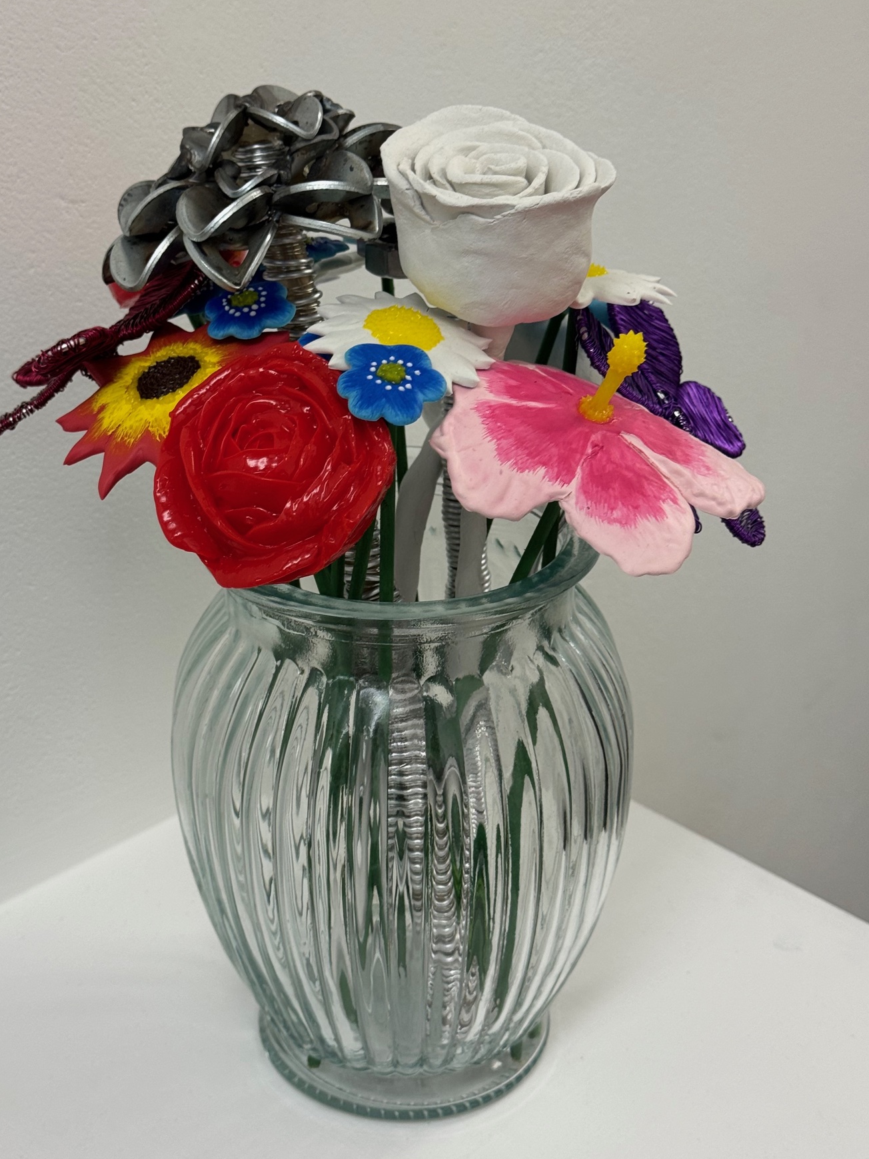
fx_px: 1774
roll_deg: -0.4
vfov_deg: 36.2
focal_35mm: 53
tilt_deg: -25.0
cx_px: 400
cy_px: 535
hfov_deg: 27.5
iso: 80
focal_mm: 6.76
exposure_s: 1/50
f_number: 1.78
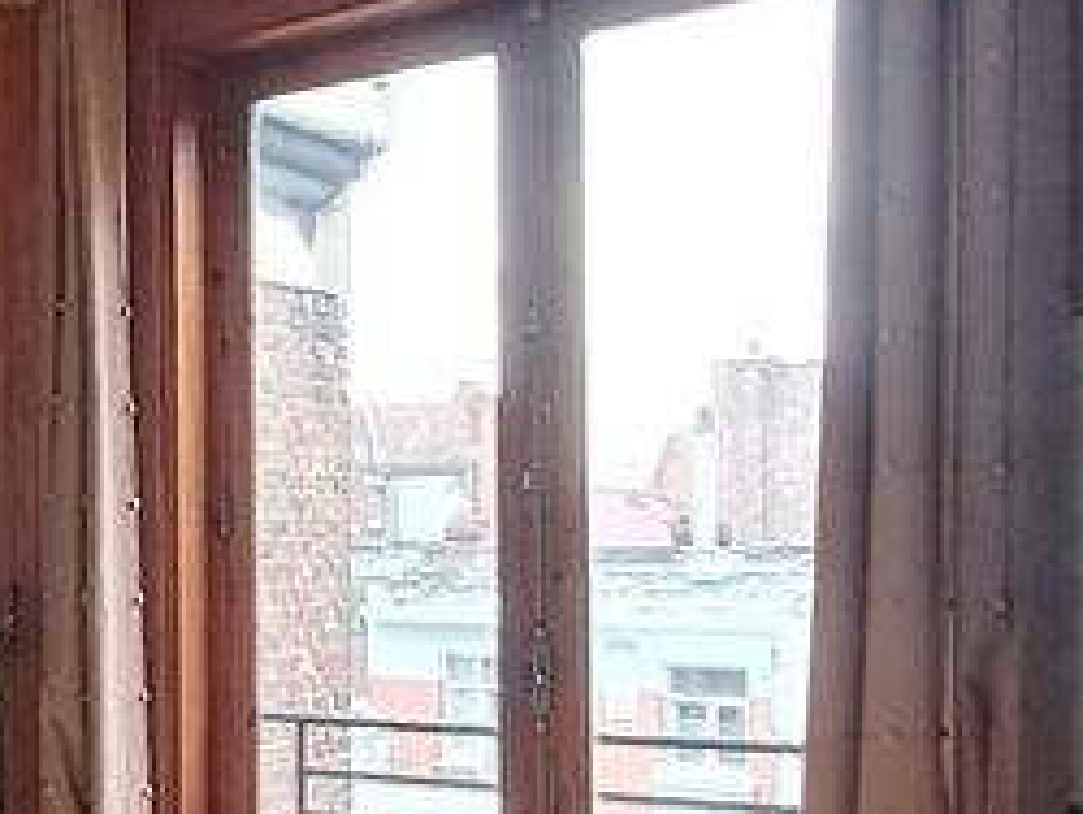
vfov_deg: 27.9
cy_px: 524
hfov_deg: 29.1
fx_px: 1628
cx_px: -355
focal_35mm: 52
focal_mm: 1.42
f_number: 2.2
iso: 80
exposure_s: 1/100
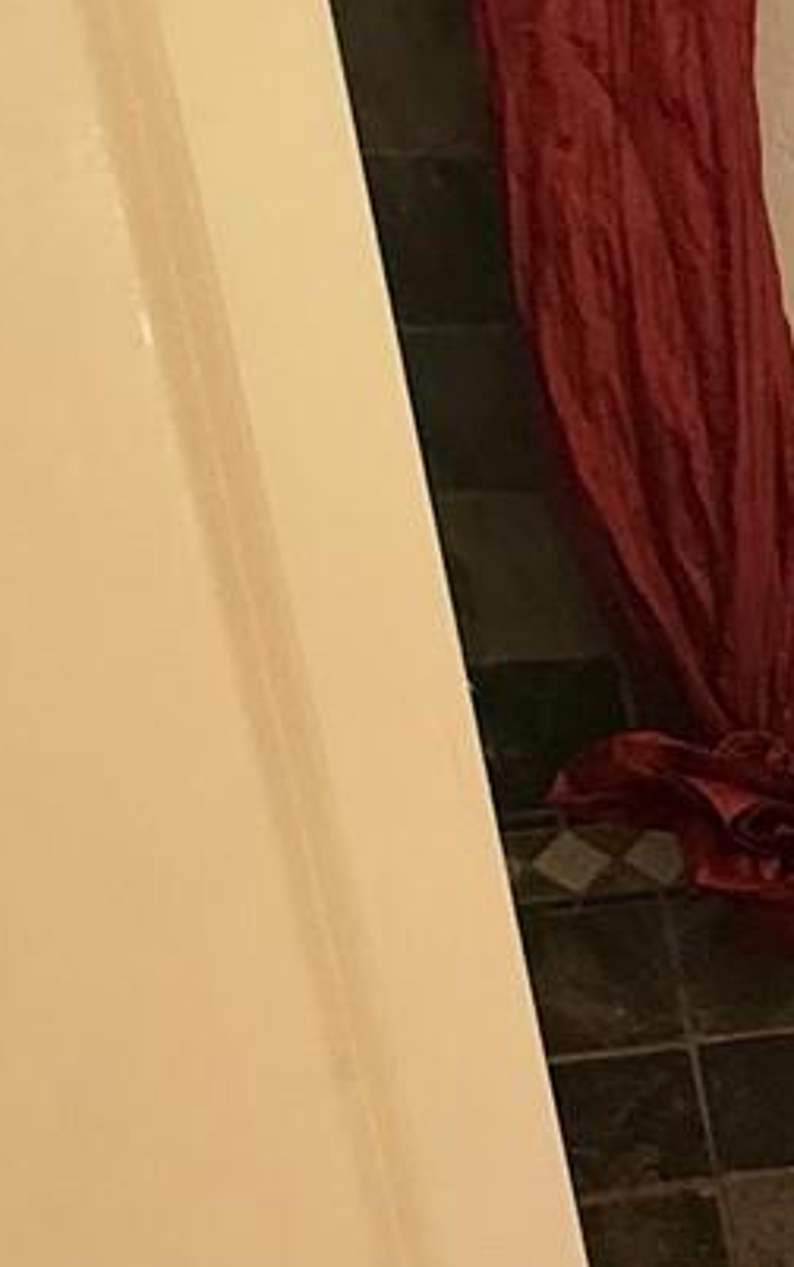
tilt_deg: -15.3
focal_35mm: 59
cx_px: 2171
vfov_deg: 34.1
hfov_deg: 12.8
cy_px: 879
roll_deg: -0.1
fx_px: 2038
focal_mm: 2.22
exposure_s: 1/60
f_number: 2.2
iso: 200
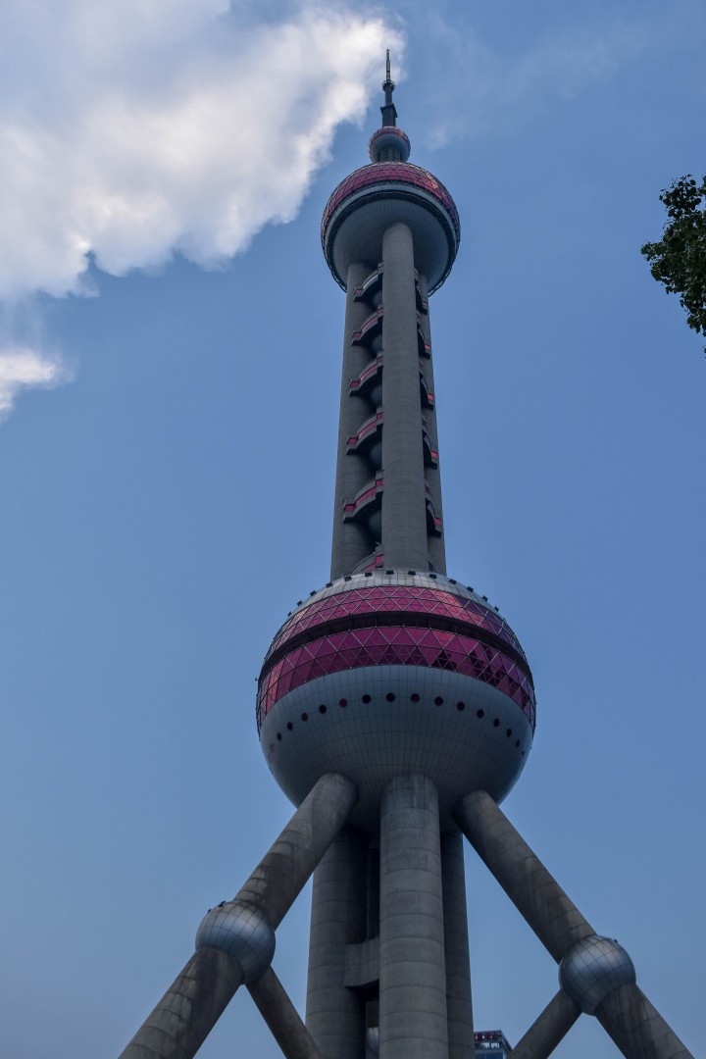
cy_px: 530
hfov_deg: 47.9
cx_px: 353
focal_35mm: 27
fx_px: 794
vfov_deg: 67.4
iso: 400
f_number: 5.6
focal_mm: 18
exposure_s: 1/1500
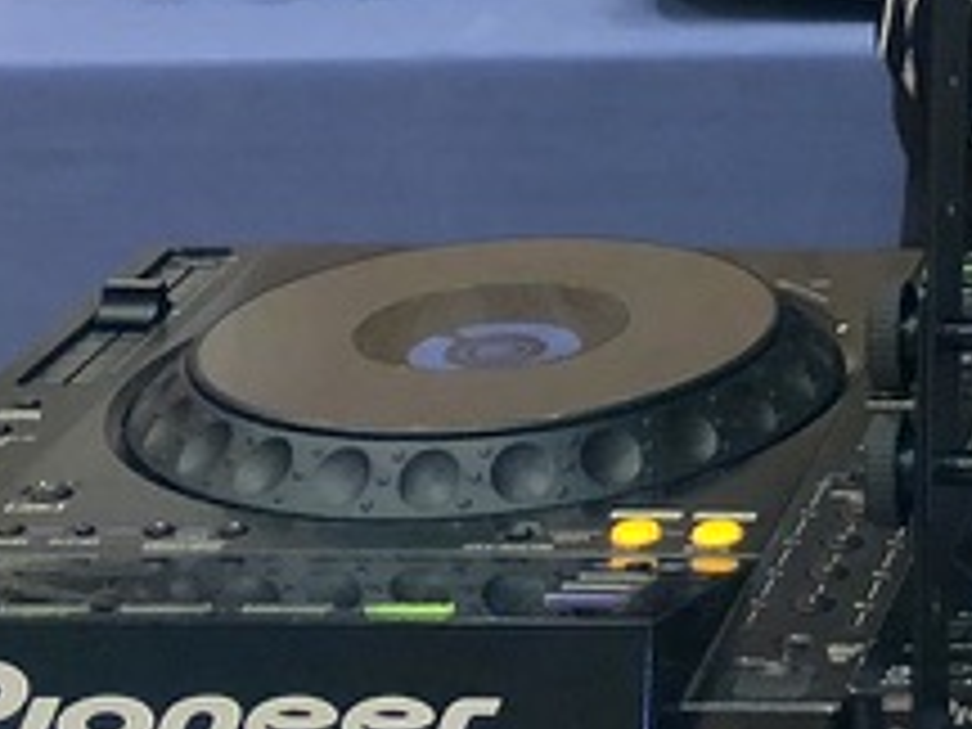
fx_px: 3735
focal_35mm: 133
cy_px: -675
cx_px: 1742
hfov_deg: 13.4
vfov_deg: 10.4
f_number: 1.8
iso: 64
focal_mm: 3.99
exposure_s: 1/17
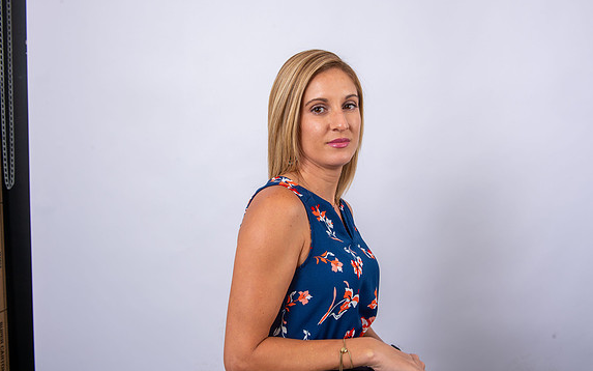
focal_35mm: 33
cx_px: 294
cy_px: 182
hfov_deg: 58.1
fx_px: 533
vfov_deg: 38.3
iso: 125
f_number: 9
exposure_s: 1/250
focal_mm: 32
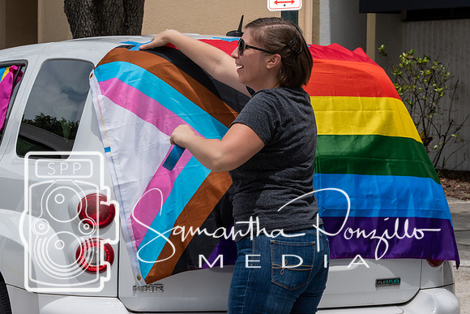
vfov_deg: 11.9
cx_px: 248
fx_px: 1506
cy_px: 158
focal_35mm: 115
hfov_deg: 17.7
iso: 100
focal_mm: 70
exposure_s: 1/200
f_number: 13
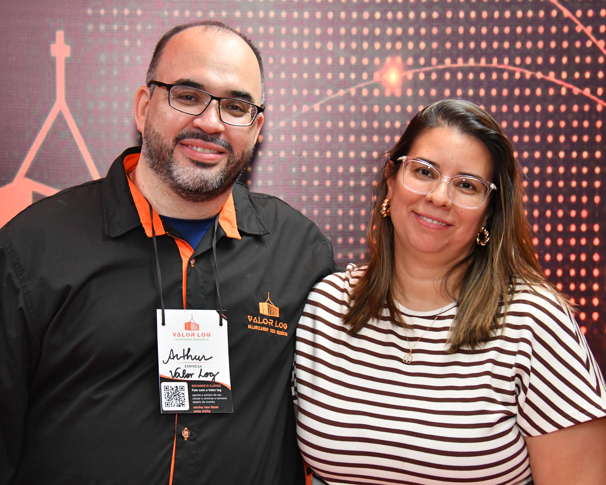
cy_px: 242
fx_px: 2063
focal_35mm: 115
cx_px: 272
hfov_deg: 16.7
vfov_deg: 13.4
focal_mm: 68
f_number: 5.6
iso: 3600
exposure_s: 1/200
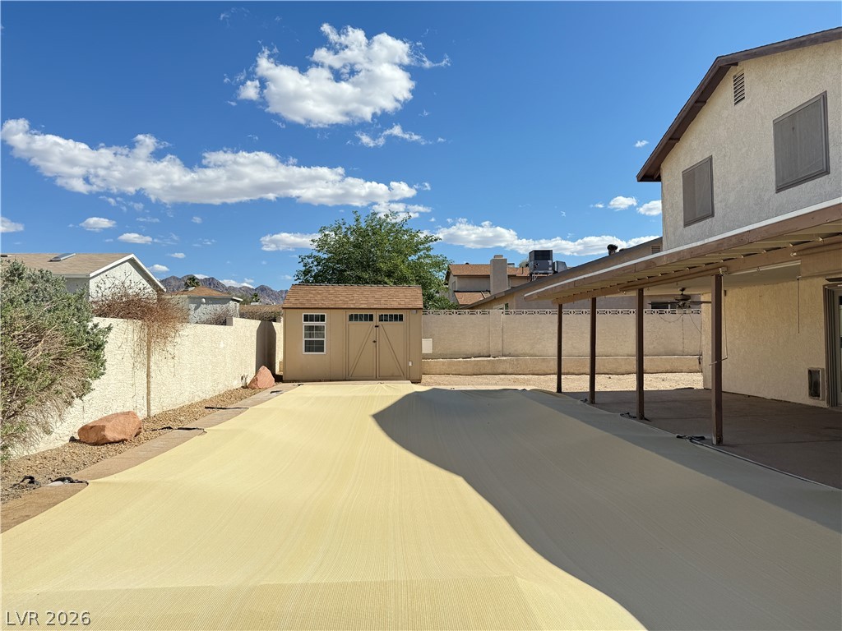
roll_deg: +0.2
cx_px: 421
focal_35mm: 24
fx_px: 584
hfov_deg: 71.6
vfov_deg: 56.8
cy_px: 316
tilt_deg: +2.2
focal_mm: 6.76
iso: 80
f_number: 1.78
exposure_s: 1/4405
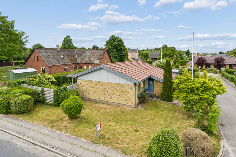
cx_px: 118
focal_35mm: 23
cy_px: 78
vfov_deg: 54.6
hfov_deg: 75.5
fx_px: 152
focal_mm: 15.5
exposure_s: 1/400
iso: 250
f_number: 8
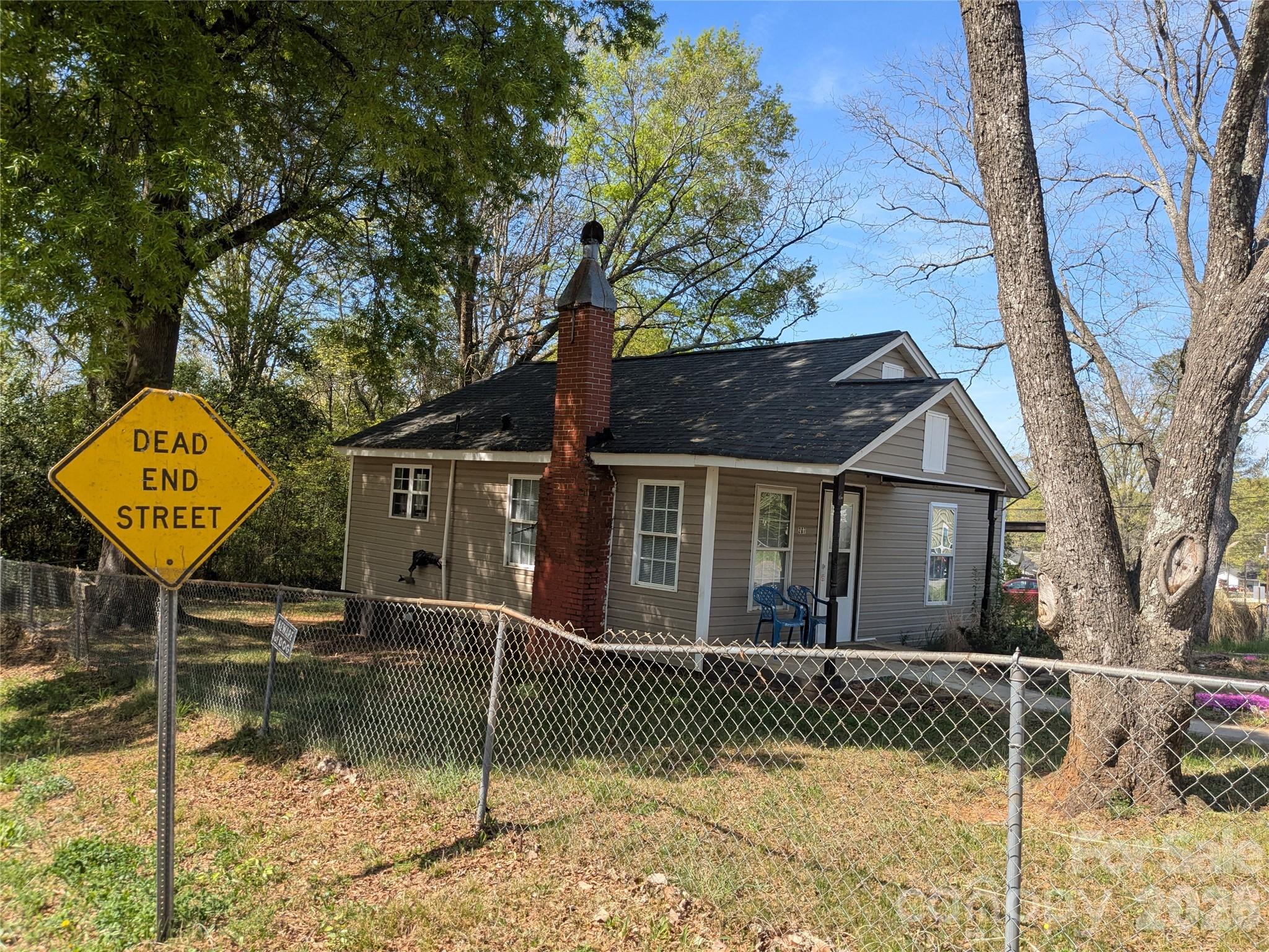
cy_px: 476
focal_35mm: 27
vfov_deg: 51.4
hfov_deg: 65.3
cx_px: 634
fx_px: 990
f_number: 1.73
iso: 46
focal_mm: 4.38
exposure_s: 1/1232
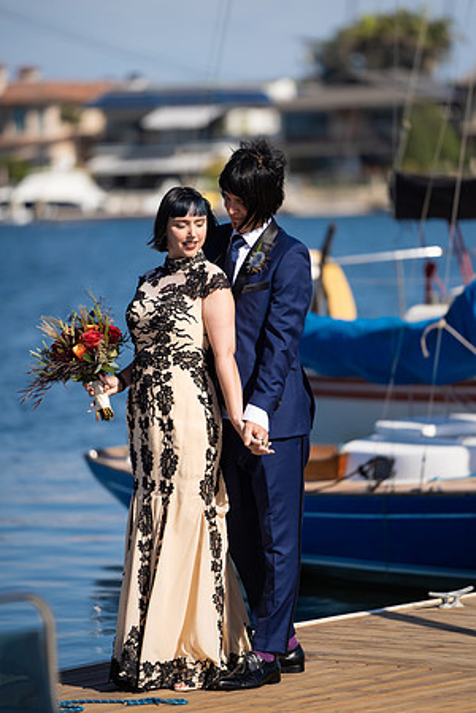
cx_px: 238
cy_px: 356
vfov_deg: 10.3
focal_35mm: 200
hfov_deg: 6.9
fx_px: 3966
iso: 200
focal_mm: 200
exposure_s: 1/5000
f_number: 2.8
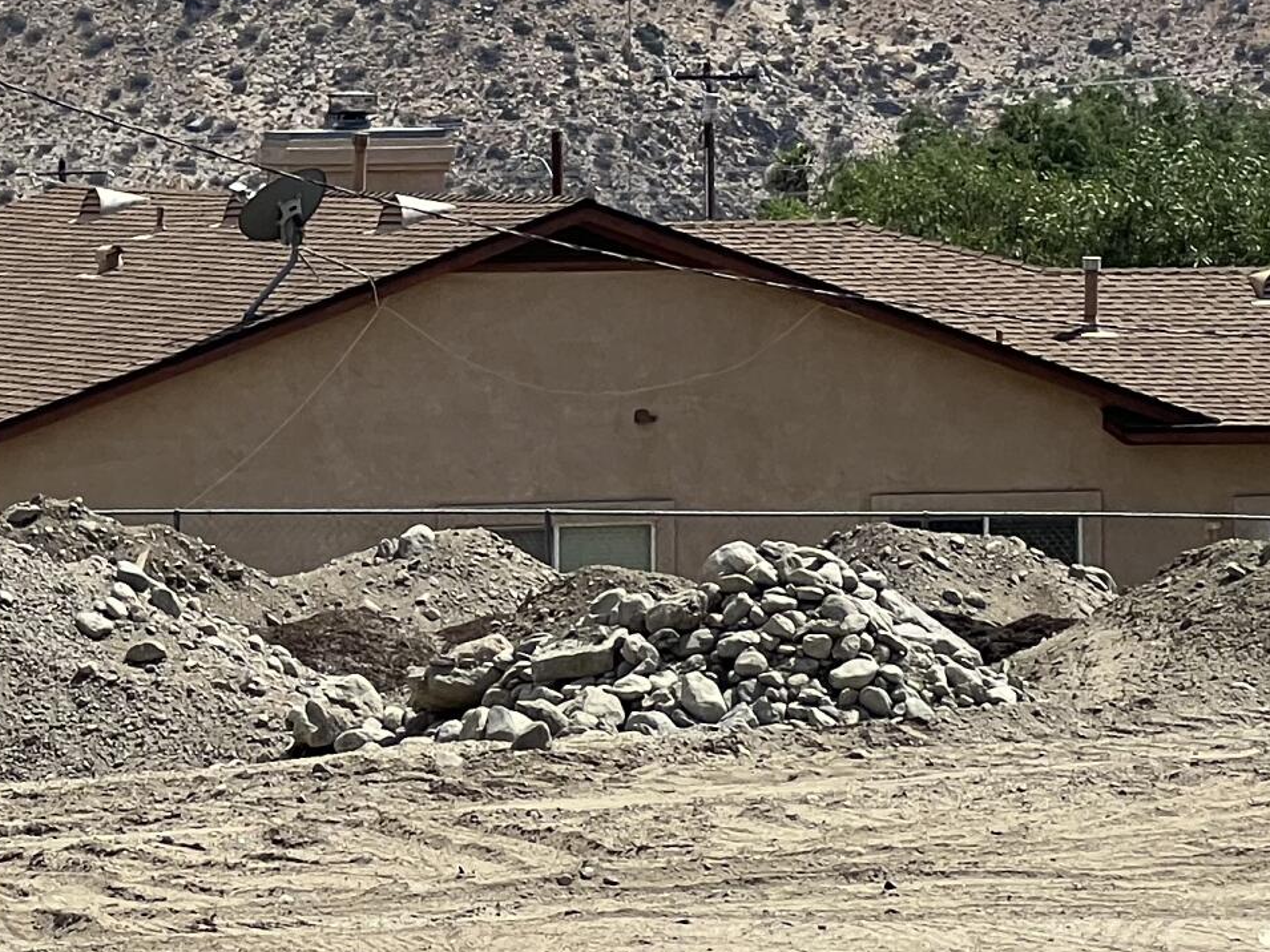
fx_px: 8877
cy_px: -398
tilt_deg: +4.0
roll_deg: +0.3
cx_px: 211
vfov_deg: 6.1
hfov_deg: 8.2
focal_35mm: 242
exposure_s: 1/896
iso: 32
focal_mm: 9
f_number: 2.8
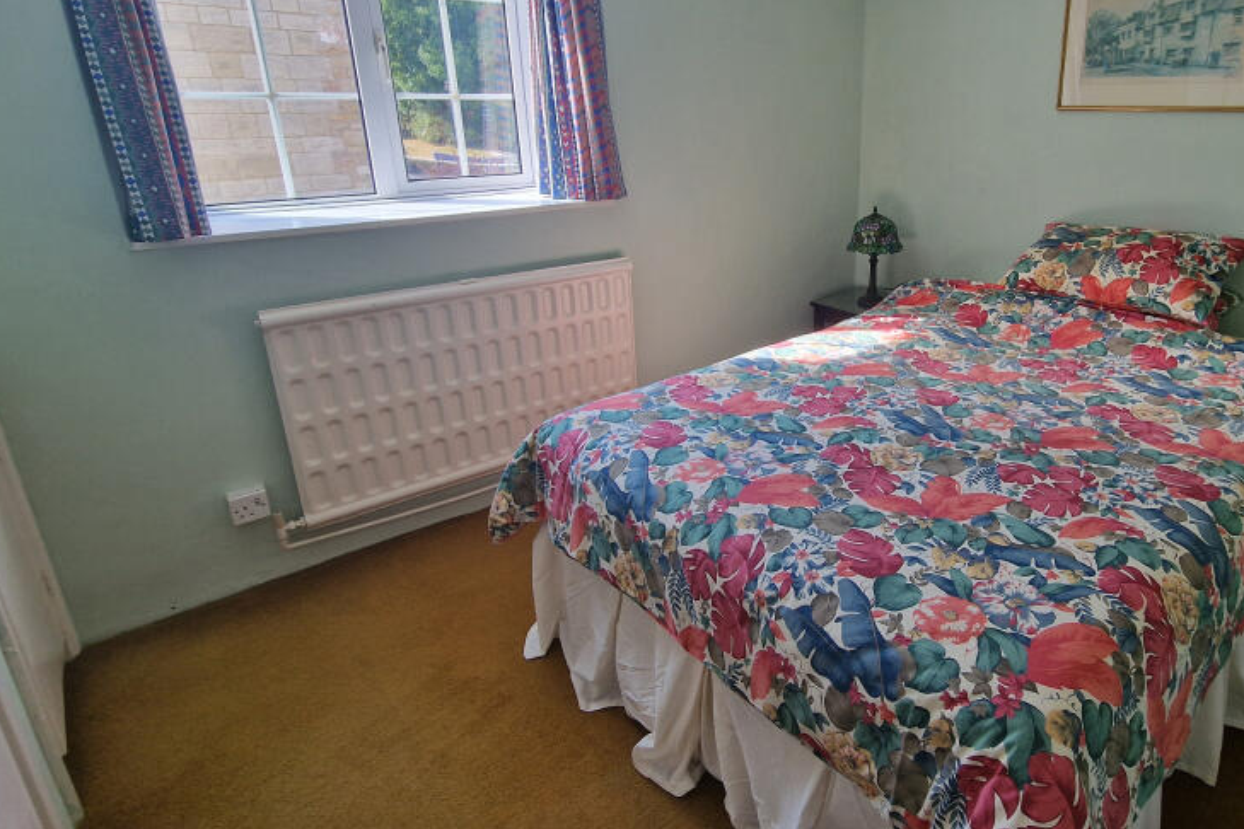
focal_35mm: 19
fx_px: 657
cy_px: 338
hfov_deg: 84.4
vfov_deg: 64.1
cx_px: 812
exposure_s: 1/100
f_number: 2.2
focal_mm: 2.2
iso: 64
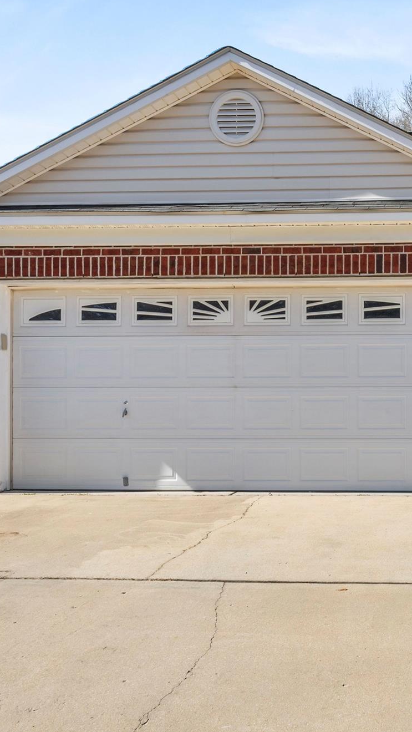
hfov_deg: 40.4
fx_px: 520
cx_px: 360
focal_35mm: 27
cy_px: 355
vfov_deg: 70.2
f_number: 8
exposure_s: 1/160
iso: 160
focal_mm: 11
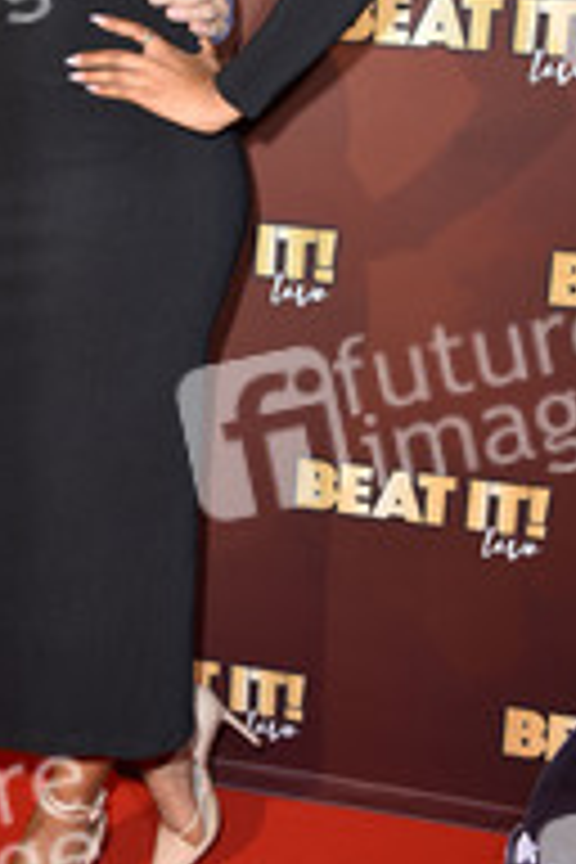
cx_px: 0
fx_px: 1800
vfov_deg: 26.6
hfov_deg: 17.7
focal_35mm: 75
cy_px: 189
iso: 500
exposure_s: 1/125
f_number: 5.6
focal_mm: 36
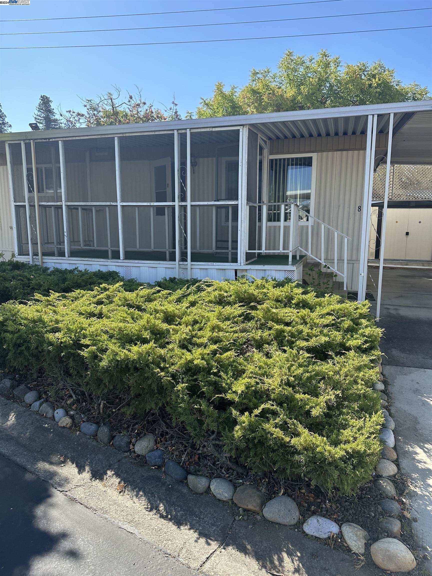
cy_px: 288
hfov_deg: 56.8
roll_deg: -0.4
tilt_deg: -9.0
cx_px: 216
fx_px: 399
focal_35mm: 24
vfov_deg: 71.6
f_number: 1.78
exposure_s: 1/1845
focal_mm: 6.86
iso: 80
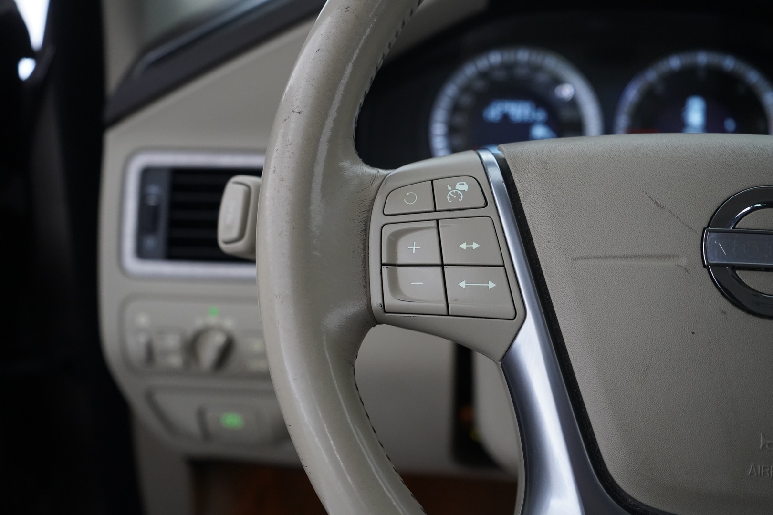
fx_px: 923
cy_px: 258
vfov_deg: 31.2
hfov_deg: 45.4
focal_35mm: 43
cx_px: 386
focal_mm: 43
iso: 4000
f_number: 4.5
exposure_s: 1/60
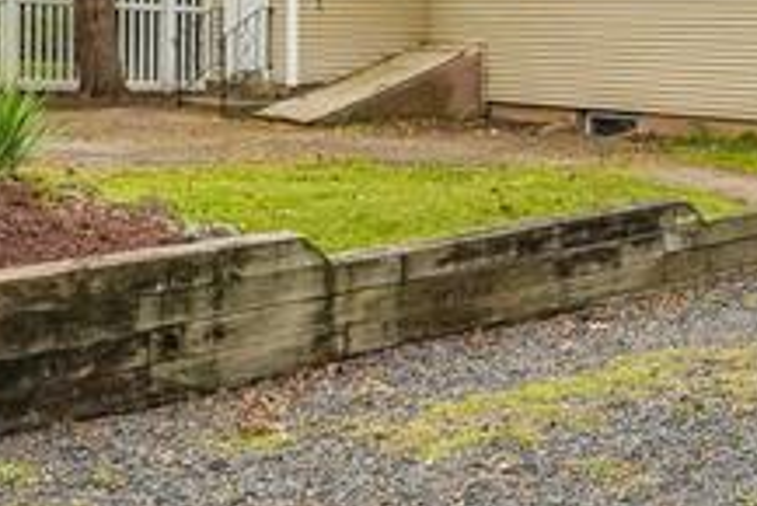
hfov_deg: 28.7
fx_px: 1389
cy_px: -24
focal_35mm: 66
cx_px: 743
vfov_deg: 19.9
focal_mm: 14
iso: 400
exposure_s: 1/60
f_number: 8
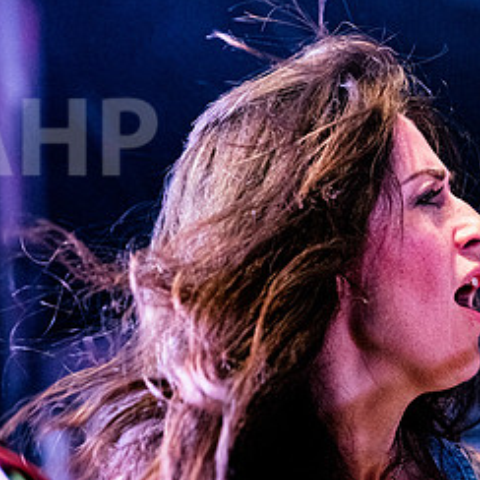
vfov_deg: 5.2
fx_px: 5240
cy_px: 371
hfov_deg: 5.2
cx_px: 423
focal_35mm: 334
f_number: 5
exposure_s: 1/500
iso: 6400
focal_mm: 165
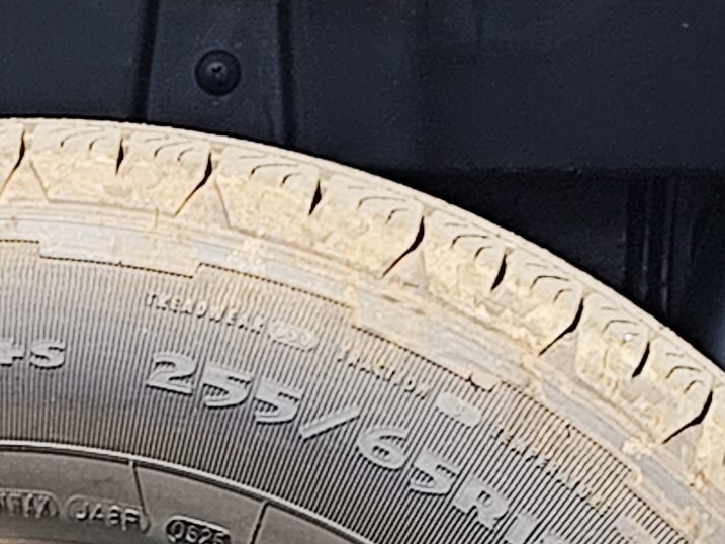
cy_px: 957
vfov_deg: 6.1
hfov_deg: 8.2
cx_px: -137
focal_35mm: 239
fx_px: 5006
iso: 50
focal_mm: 6.19
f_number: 1.65
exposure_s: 1/423
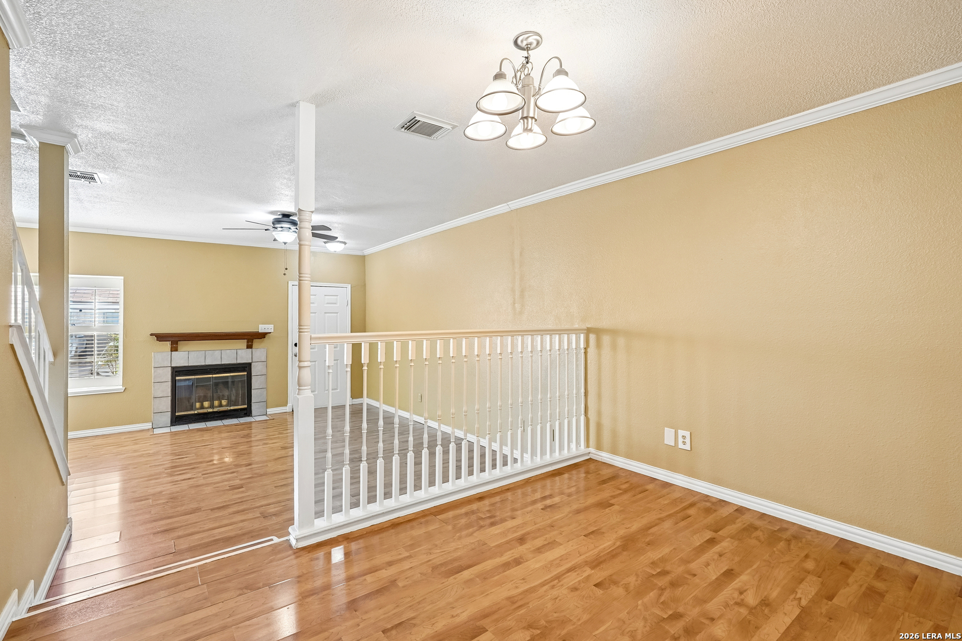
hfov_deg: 96.7
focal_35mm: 16
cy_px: 320
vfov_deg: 73.7
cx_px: 481
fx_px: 428
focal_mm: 16
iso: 400
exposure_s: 1/13
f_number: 8
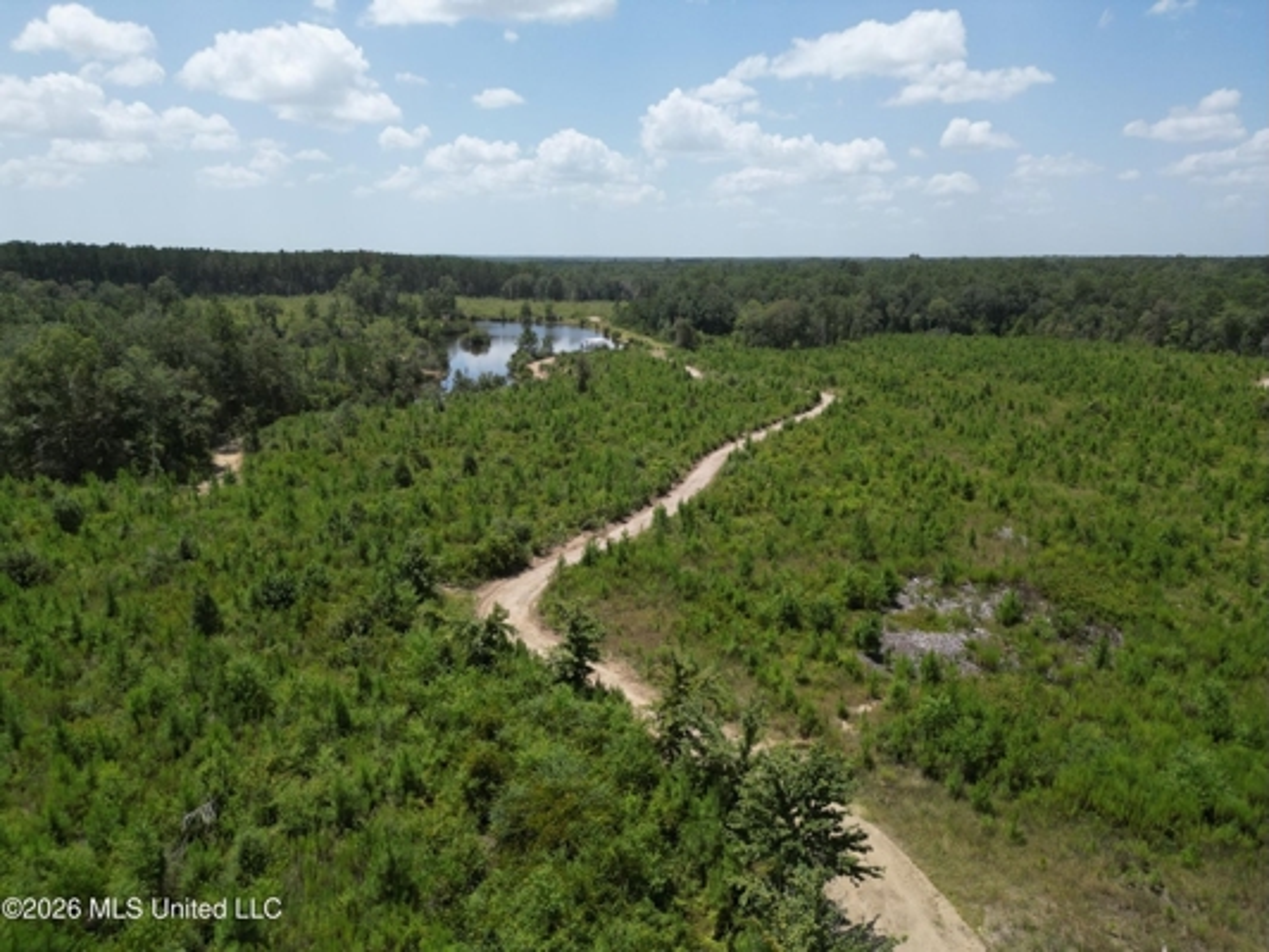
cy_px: 476
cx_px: 634
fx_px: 880
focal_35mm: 24
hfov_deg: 71.6
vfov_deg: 56.8
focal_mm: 6.72
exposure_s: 1/3000
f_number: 1.7
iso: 110
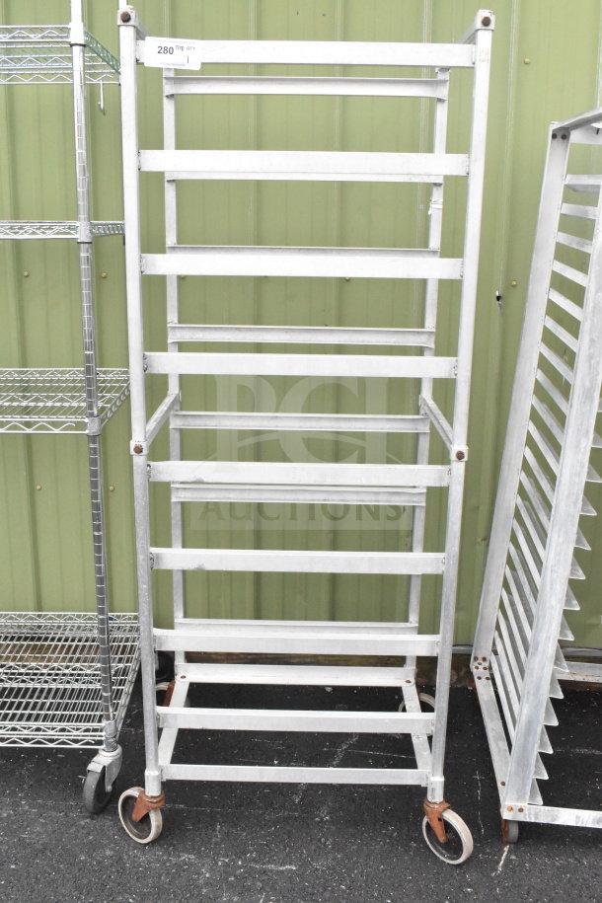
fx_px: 865
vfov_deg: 55.1
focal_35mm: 34
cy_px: 452
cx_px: 301
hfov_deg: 38.4
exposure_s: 1/800
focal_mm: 23
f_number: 14
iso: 6400
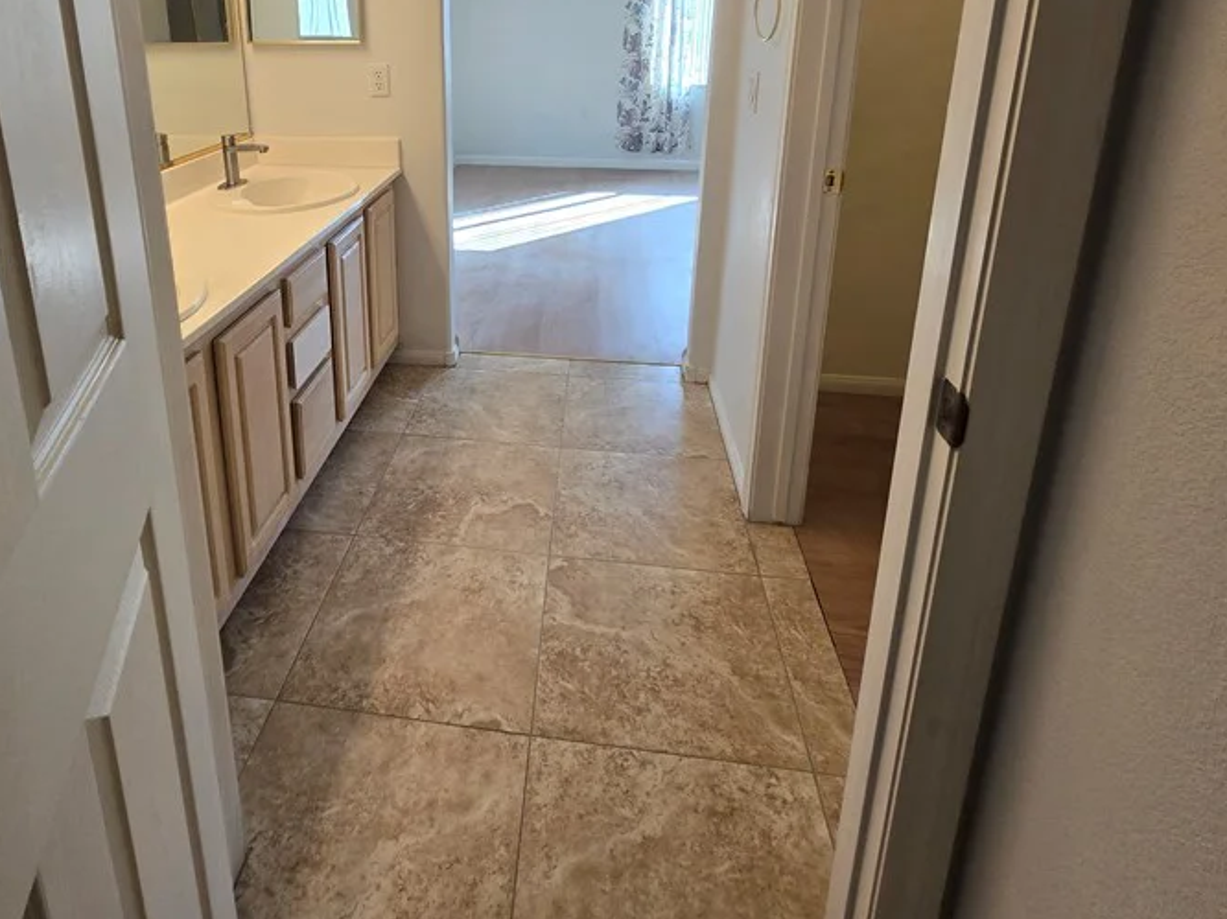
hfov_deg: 80.7
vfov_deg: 62.5
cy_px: 241
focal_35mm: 20
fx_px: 709
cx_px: 483
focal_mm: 2.2
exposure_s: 1/60
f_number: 2.2
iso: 64
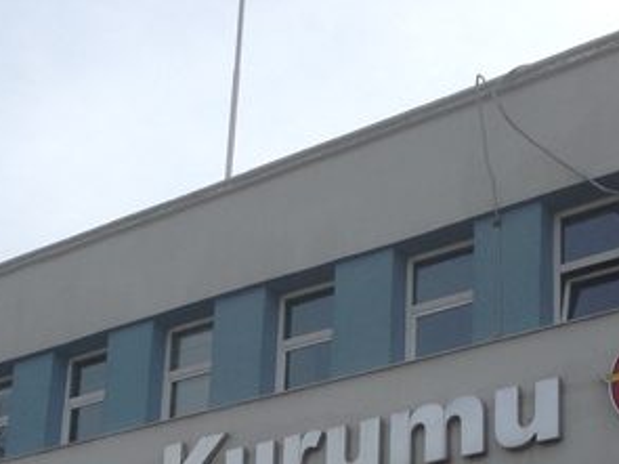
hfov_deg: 23.1
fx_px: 1501
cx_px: 168
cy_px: 553
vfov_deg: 16.8
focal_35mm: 84
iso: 50
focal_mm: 4.12
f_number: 2.4
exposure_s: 1/985
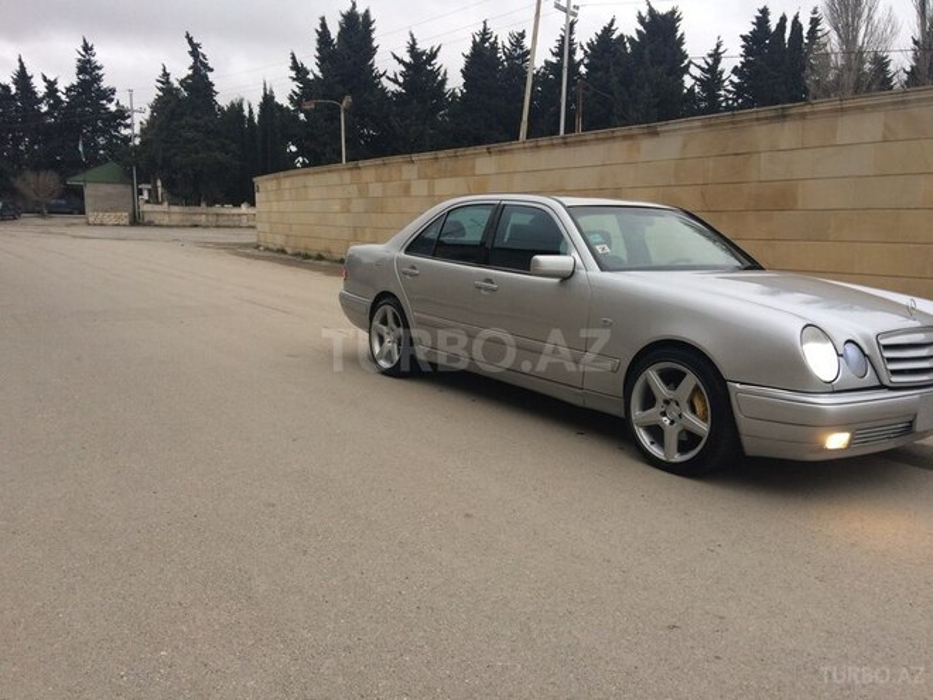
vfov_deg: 48.2
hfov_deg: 61.7
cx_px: 466
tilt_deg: -9.6
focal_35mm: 29
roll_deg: +0.1
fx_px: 782
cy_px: 350
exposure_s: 1/100
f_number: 2.2
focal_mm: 4.15
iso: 64
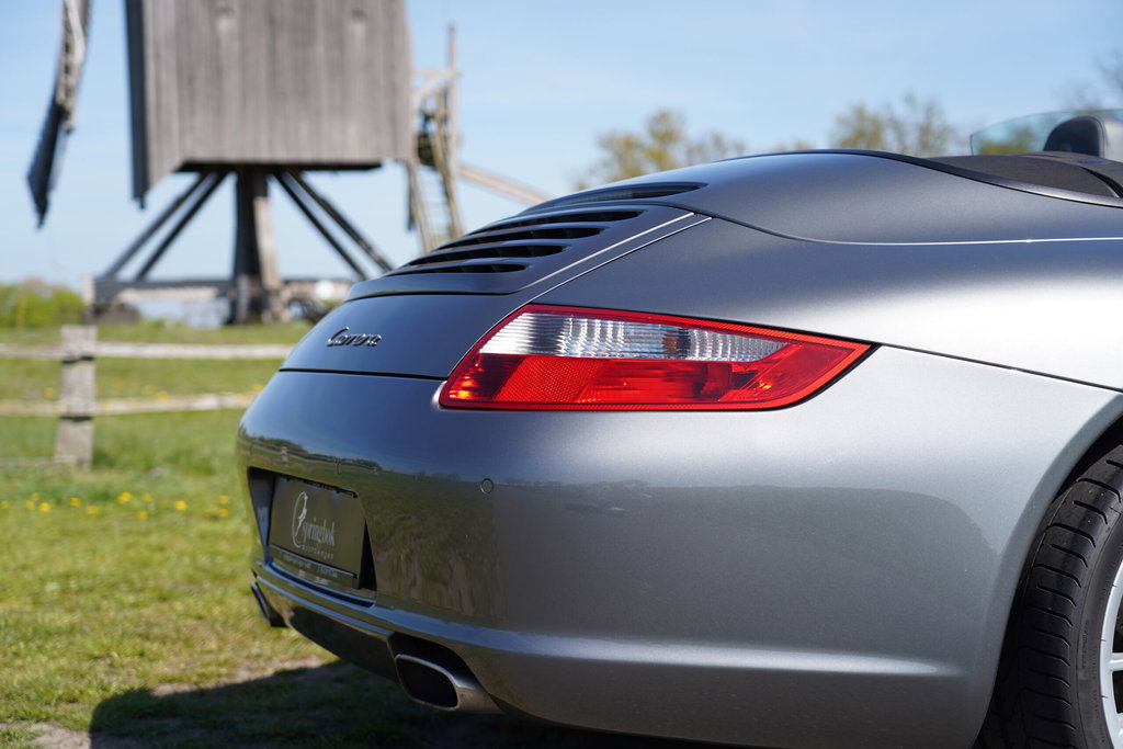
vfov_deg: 21.9
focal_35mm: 62
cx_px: 562
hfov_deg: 32.4
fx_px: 1934
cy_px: 374
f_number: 4
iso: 100
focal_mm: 62
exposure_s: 1/640
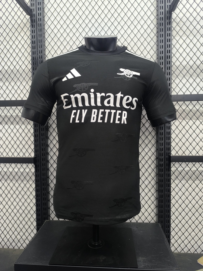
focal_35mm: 23
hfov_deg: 58.9
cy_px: 136
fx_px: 180
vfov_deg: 73.9
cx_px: 102
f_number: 1.65
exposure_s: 1/50
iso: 640
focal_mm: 6.14
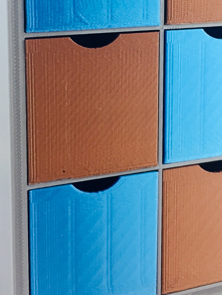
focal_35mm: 69
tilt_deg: -9.1
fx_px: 590
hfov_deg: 21.2
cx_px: 144
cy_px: 29
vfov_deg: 27.2
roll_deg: -0.4
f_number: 2.2
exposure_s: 1/30
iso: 32
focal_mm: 4.15
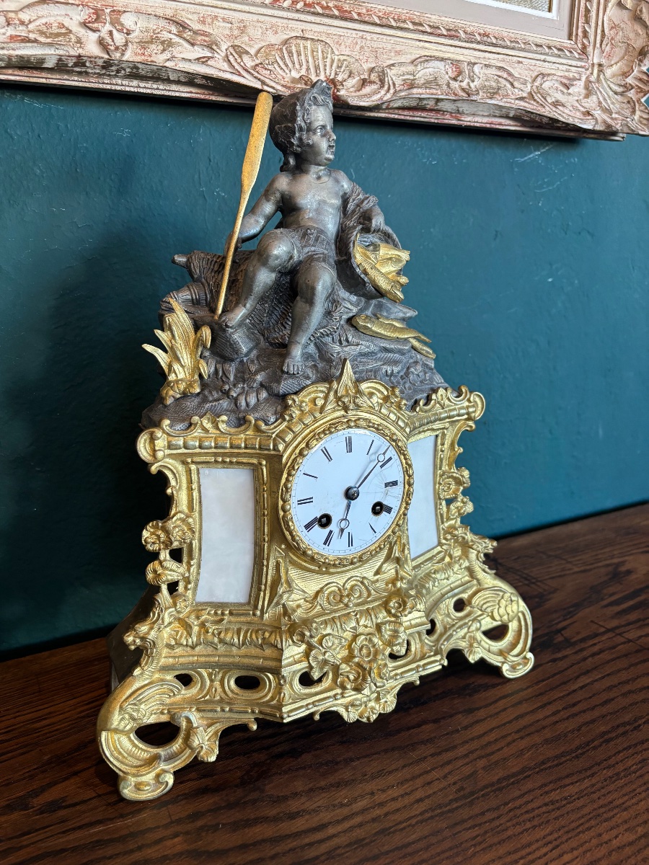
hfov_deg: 53.1
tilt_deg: -14.6
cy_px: 432
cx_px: 324
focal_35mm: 26
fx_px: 650
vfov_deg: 67.3
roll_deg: -0.2
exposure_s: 1/60
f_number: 1.6
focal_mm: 5.96
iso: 160
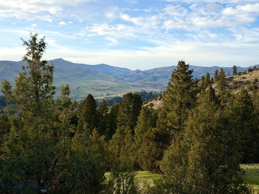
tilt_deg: -0.4
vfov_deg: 29.7
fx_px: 367
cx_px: 131
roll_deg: -0.5
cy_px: 97
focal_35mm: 49
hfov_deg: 38.9
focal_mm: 6.76
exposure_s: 1/2208
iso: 64
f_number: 1.78
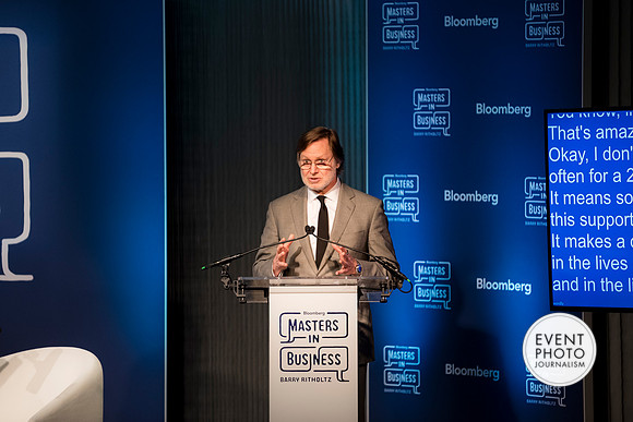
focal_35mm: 206
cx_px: 314
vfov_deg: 6.7
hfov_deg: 10.0
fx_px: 3629
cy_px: 208
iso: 2000
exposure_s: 1/160
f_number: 2.8
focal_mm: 200
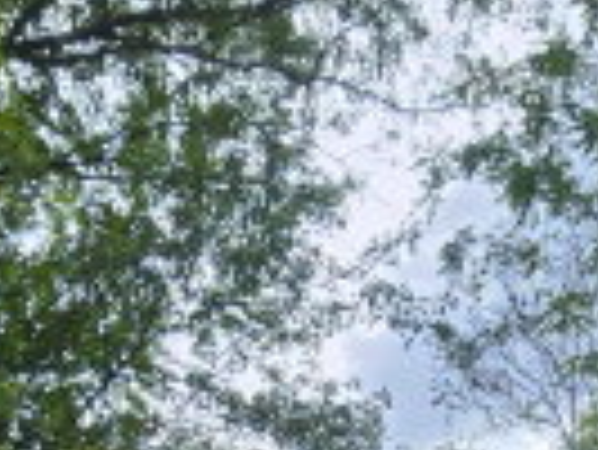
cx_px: 292
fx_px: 865
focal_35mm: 50
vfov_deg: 20.4
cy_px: 814
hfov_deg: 38.2
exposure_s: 1/255
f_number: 2.2
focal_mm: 2.2
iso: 50
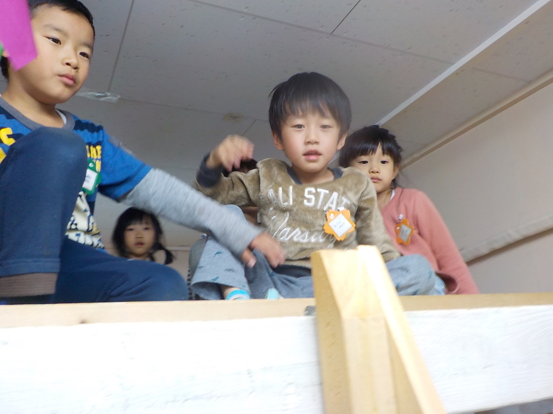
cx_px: 276
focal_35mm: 30
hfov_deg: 60.0
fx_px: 479
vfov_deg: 46.8
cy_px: 207
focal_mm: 4.1
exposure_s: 1/30
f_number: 3.3
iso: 220
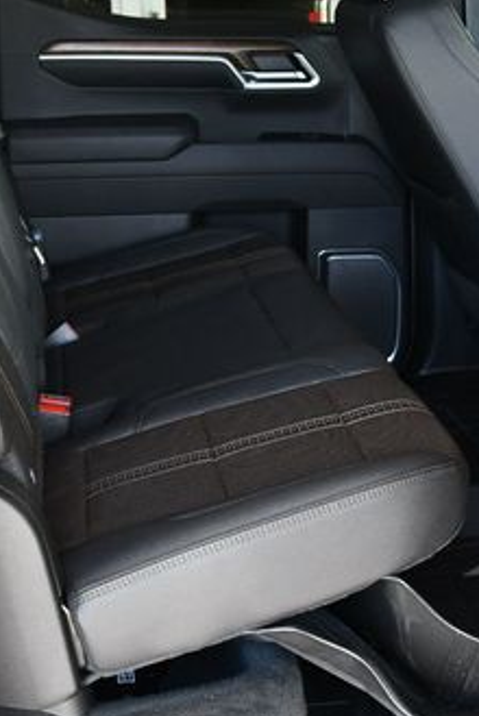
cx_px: 309
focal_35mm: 70
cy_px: 429
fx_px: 1394
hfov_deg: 19.5
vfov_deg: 28.8
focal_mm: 18
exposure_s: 1/250
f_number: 3.5
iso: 800
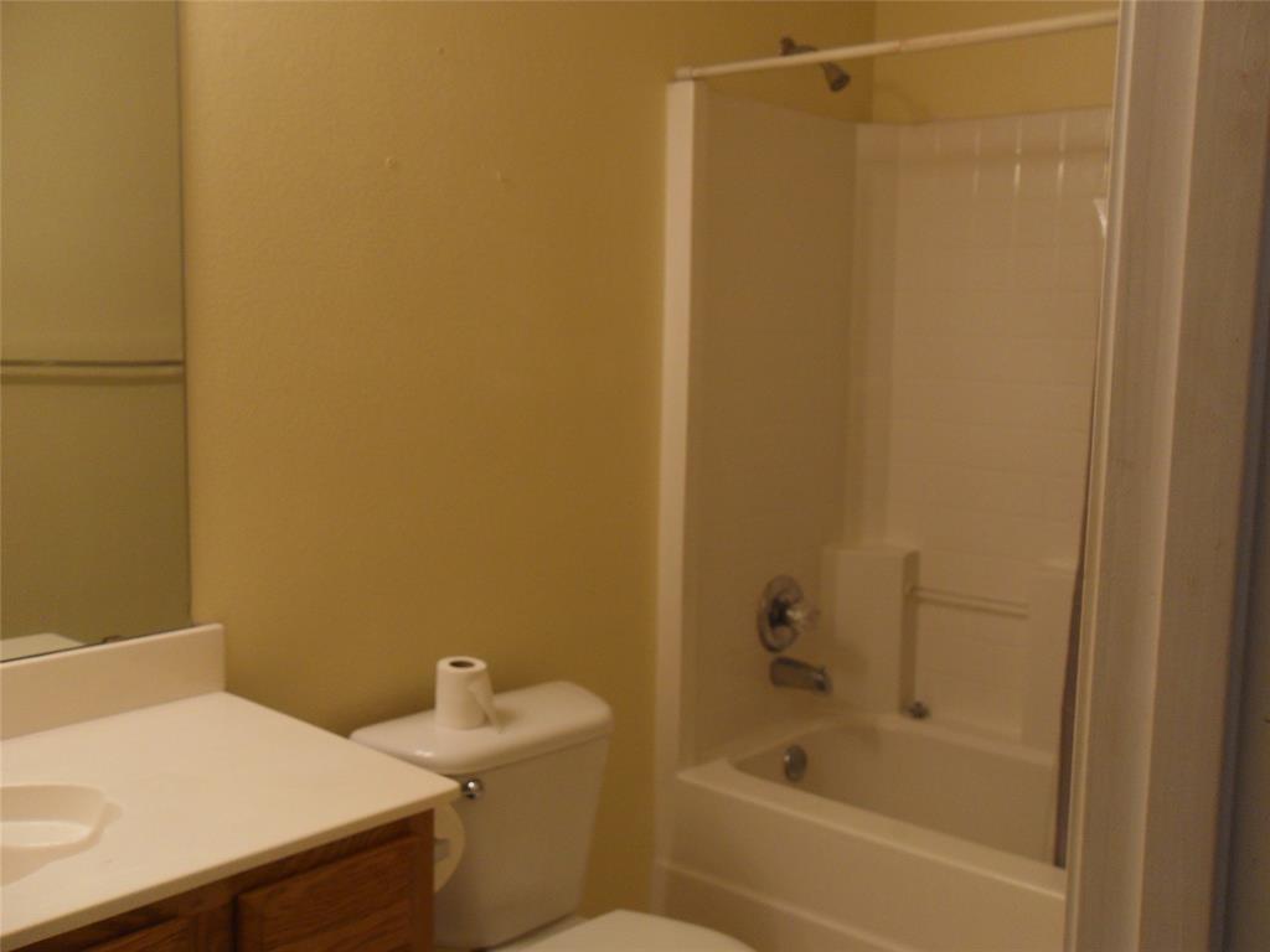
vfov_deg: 40.7
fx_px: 1284
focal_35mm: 35
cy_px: 476
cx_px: 635
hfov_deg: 52.6
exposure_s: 1/45
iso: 120
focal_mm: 6.3
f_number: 3.5
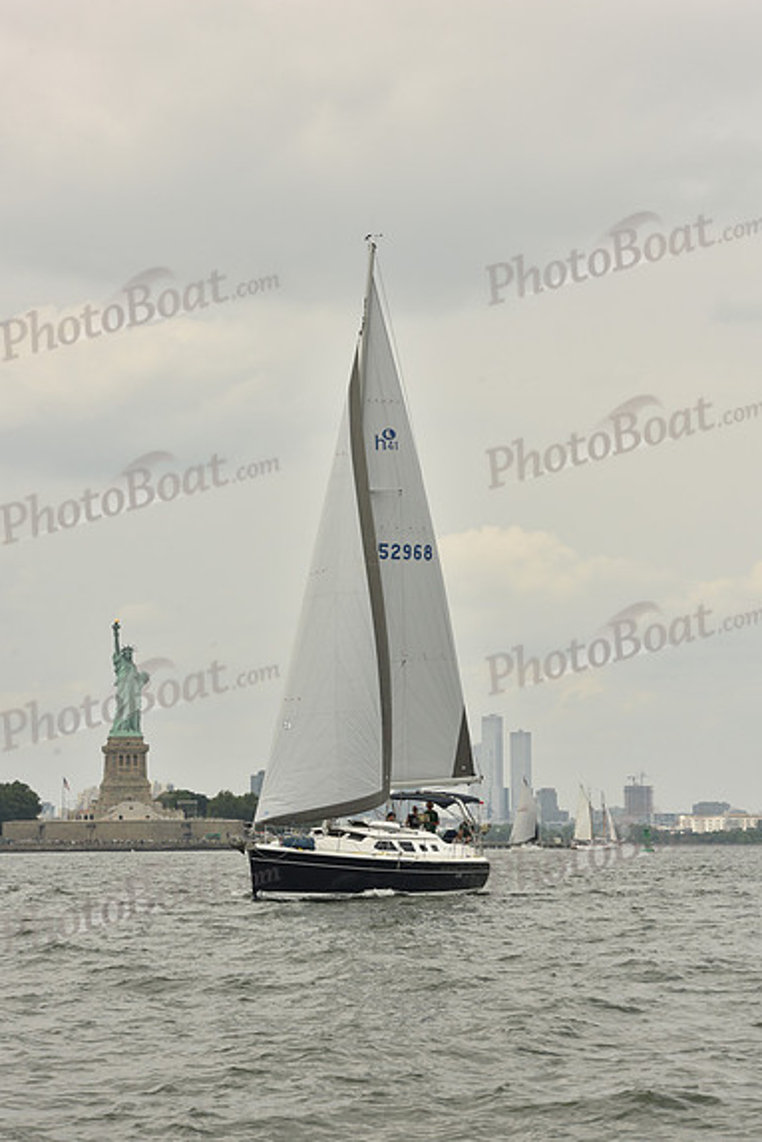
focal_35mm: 101
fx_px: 3205
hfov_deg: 13.6
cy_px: 569
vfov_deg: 20.2
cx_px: 383
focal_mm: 100
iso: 250
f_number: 11
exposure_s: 1/640
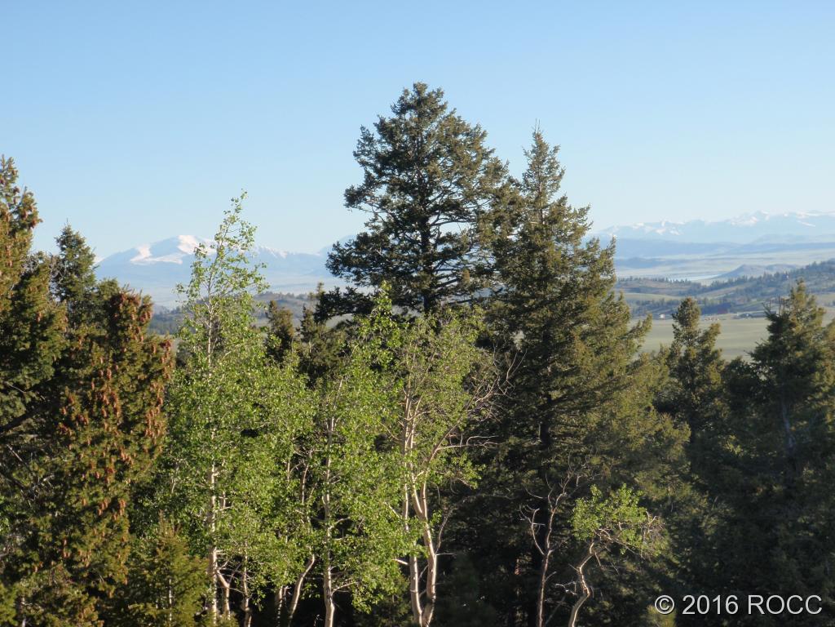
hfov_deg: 19.3
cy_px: 314
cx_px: 418
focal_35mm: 102
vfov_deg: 14.5
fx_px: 2460
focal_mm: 18.2
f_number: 5.1
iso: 64
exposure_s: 1/200
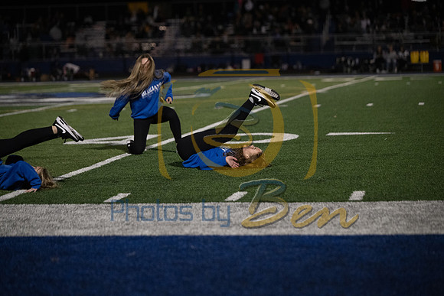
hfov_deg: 17.8
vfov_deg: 11.9
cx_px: 222
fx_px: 1419
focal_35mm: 115
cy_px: 148
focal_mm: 115
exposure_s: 1/1600
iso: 5000
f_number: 2.8
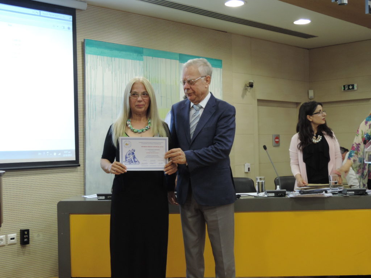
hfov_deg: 38.2
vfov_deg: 29.1
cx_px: 186
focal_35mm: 50
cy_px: 139
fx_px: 536
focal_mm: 8.9
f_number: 3.6
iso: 400
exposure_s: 1/25
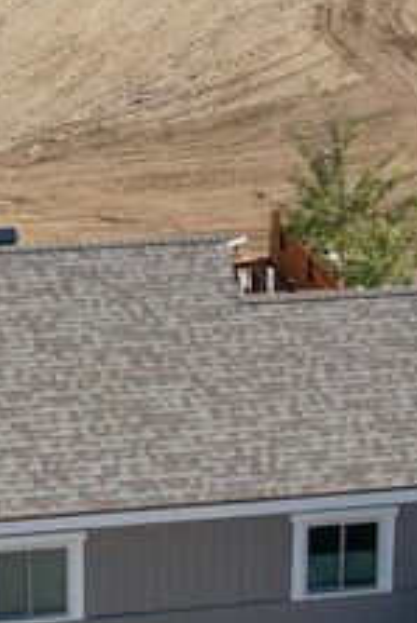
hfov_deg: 13.5
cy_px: 46
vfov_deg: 19.8
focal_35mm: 101
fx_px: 1752
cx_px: 123
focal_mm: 8.38
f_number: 2.8
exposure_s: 1/1600
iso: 100
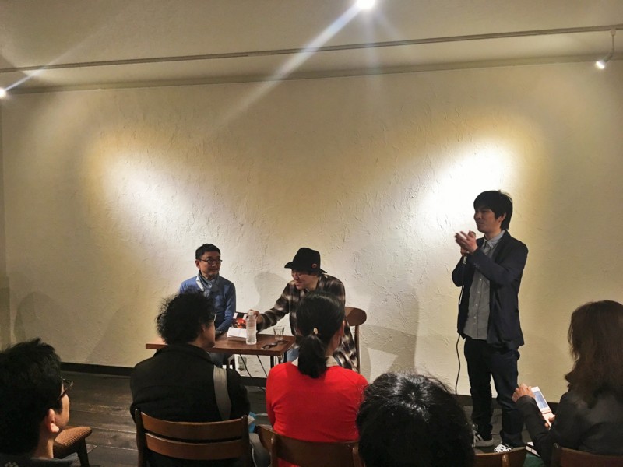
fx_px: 522
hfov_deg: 61.7
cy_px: 234
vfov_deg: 48.2
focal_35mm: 29
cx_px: 312
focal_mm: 4.15
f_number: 2.2
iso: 80
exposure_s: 1/15
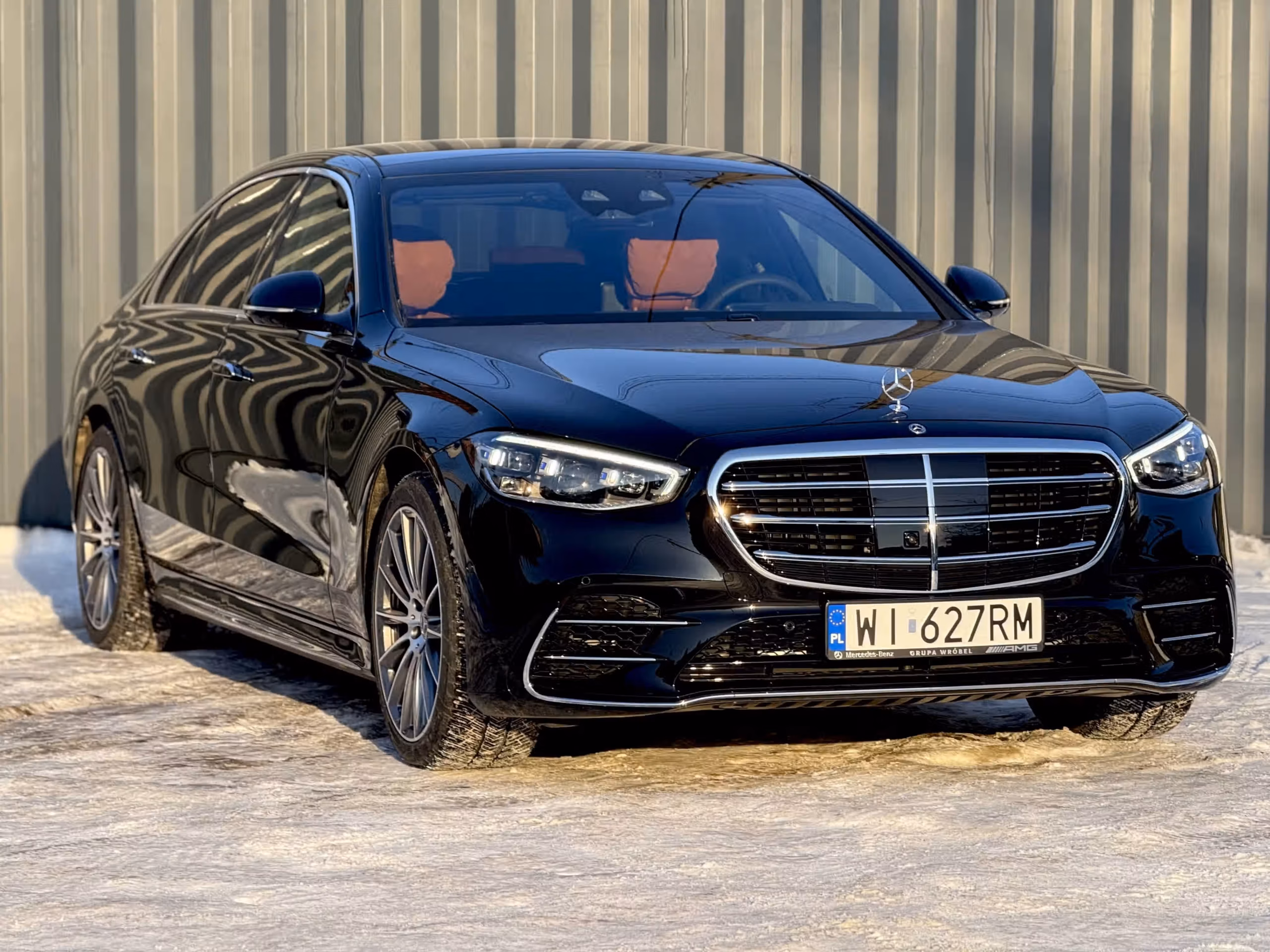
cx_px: 635
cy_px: 476
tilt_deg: -2.1
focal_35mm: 120
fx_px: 4403
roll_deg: -0.3
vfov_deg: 12.3
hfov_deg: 16.4
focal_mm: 15.66
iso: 64
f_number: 2.8
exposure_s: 1/707
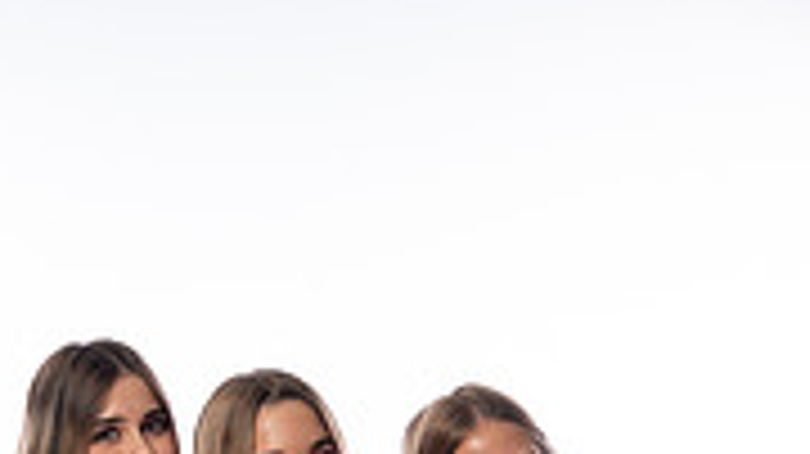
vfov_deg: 8.6
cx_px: 288
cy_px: 980
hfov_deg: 16.4
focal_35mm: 131
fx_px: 2812
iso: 640
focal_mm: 50
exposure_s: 1/250
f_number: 5.6
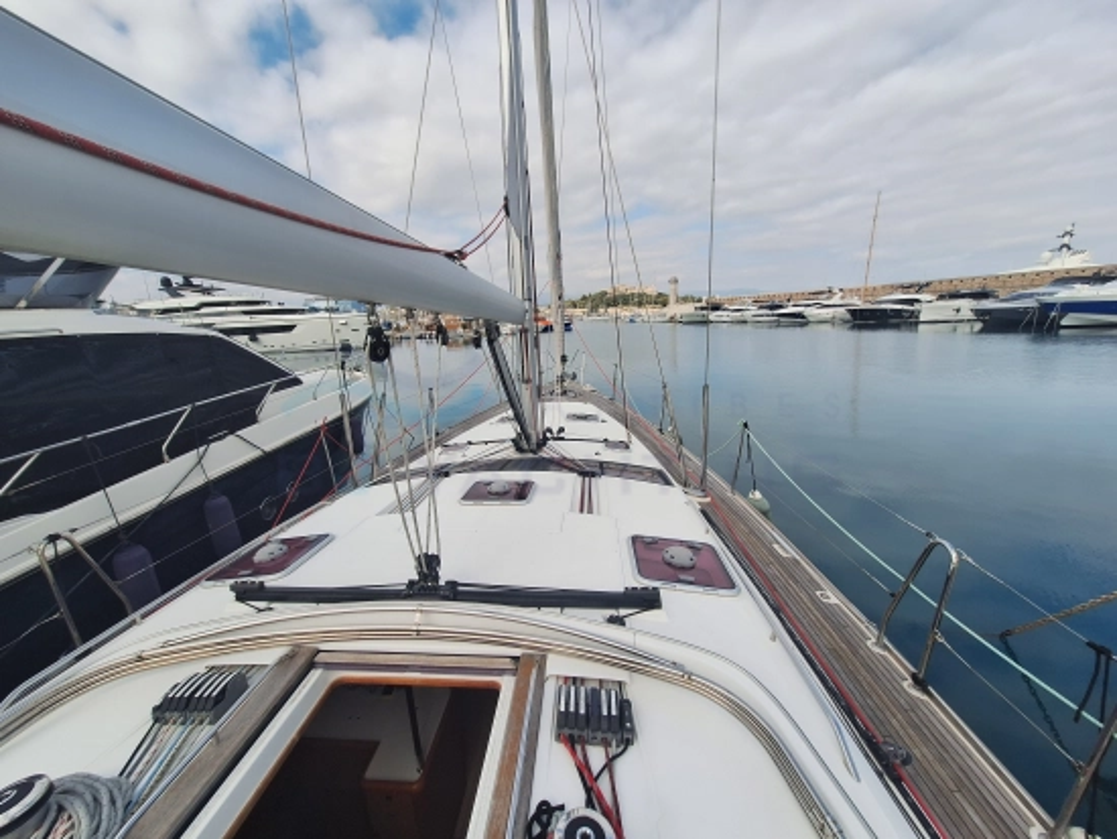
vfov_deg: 90.0
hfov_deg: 106.2
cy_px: 420
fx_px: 420
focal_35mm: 13
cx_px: 558
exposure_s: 1/1202
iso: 40
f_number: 2.2
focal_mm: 1.74
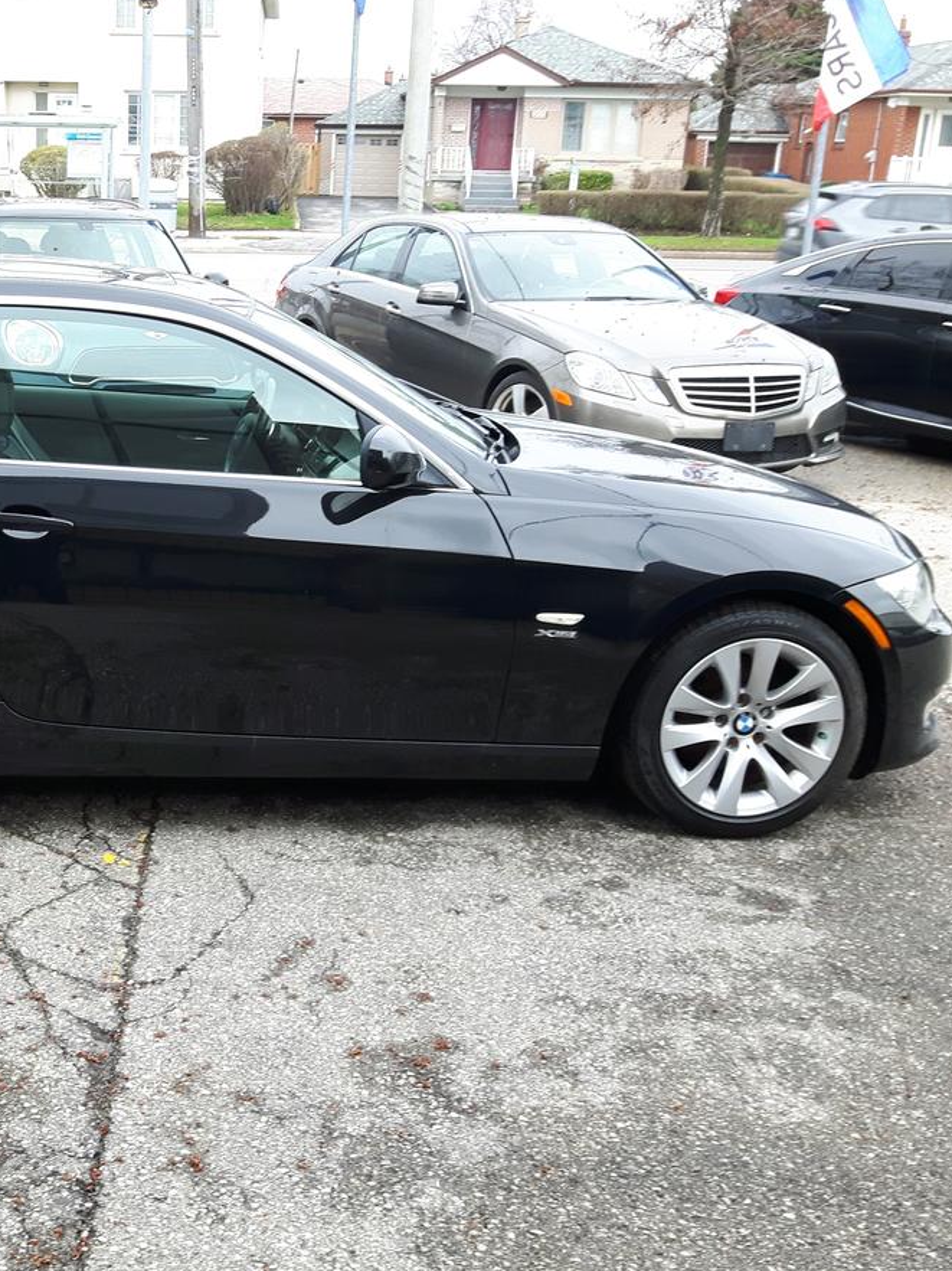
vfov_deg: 42.1
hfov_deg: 30.8
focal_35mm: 45
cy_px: 612
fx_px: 1651
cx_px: 108
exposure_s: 1/106
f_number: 1.9
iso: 40
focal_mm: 3.7
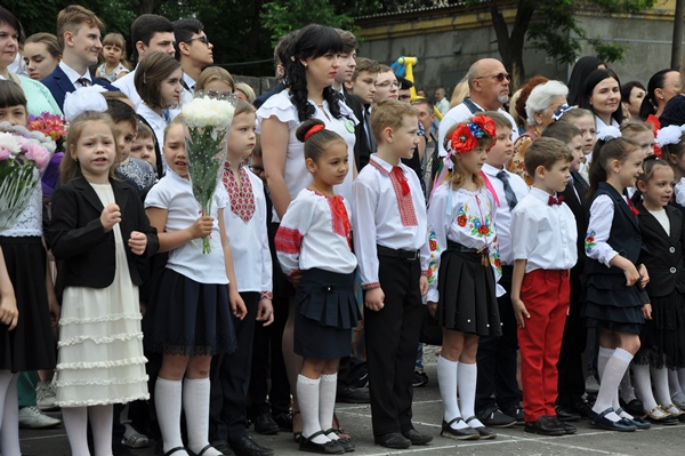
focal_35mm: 93
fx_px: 1768
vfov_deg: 14.7
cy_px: 228
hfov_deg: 21.9
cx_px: 342
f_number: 7.1
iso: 200
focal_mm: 62
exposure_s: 1/200
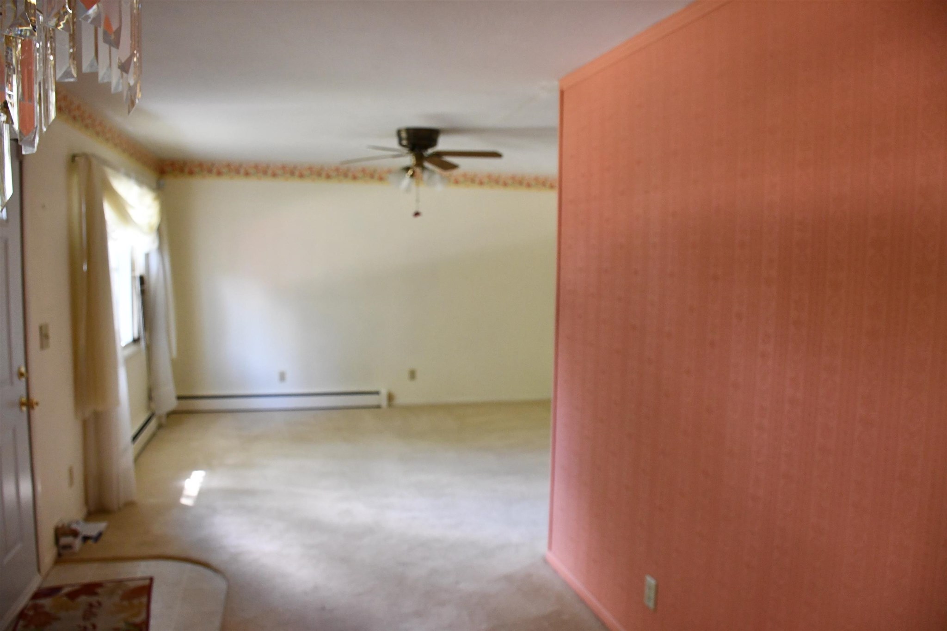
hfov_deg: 67.4
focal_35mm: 27
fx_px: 710
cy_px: 316
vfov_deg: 47.9
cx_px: 474
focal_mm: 18
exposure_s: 1/100
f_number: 5
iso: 2000
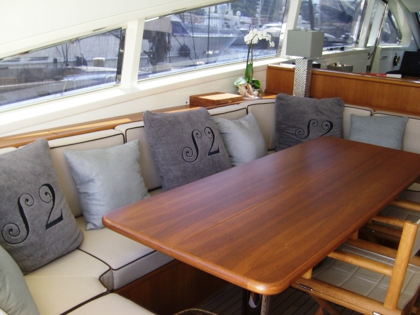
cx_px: 210
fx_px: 461
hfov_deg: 49.0
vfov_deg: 37.7
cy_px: 158
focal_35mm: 38
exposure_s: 1/80
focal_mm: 6.2
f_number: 2.7
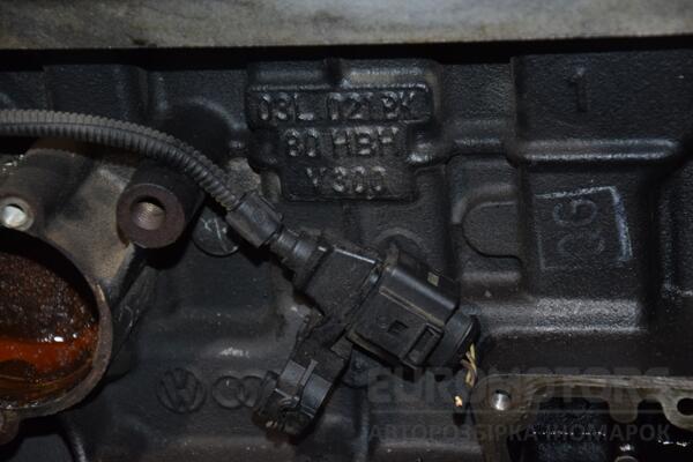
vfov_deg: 10.8
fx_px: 2454
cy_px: 231
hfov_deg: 16.1
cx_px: 346
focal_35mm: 128
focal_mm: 85
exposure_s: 1/60
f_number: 5.6
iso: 800
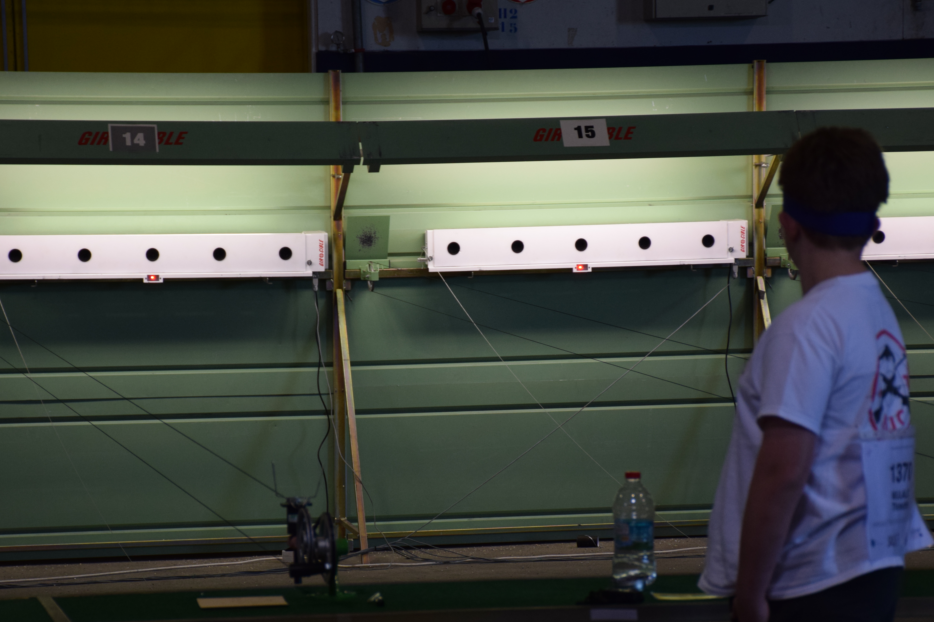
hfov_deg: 14.3
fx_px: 3710
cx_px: 449
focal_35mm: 143
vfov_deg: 9.6
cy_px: 362
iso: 800
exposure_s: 1/200
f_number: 5.3
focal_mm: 80
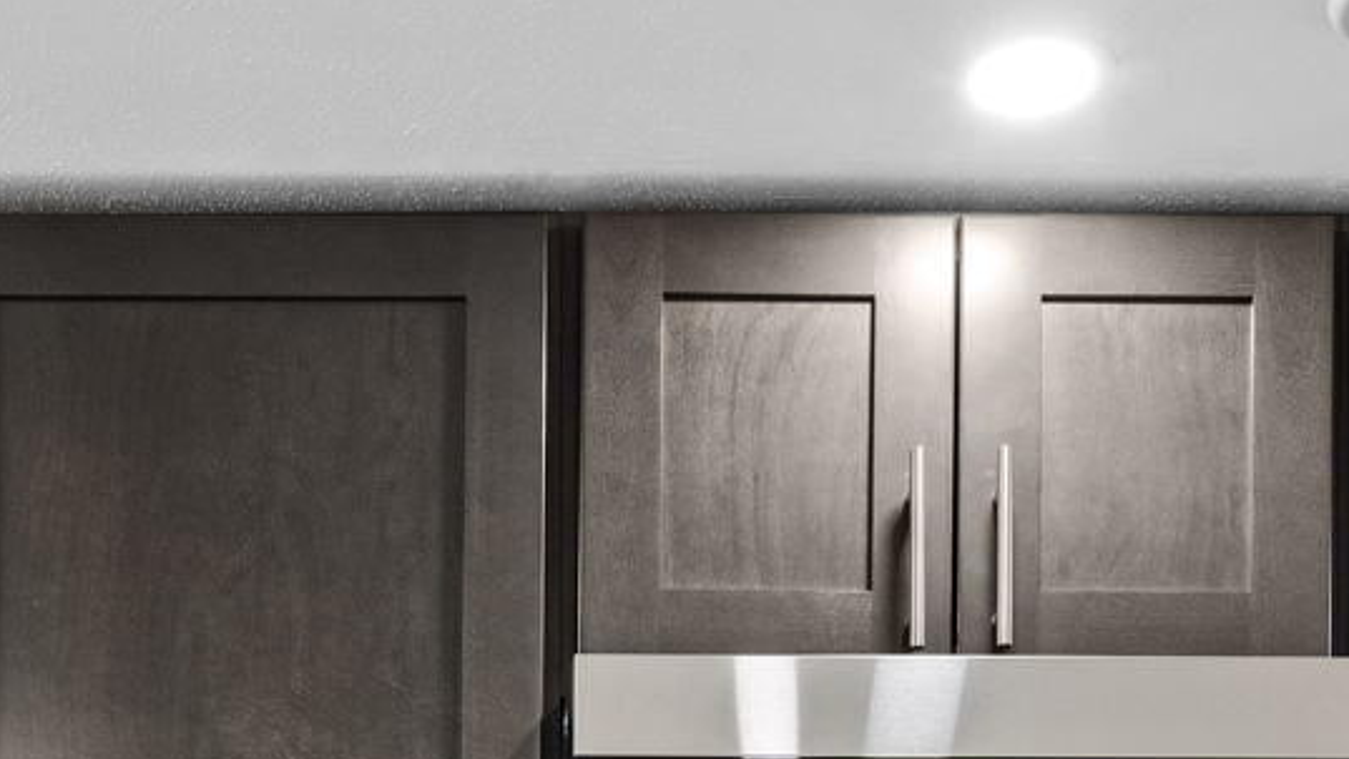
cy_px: 1582
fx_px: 2790
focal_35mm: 78
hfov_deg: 26.9
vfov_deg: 13.1
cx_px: 397
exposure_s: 1/2.5
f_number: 9
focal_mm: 16
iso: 320
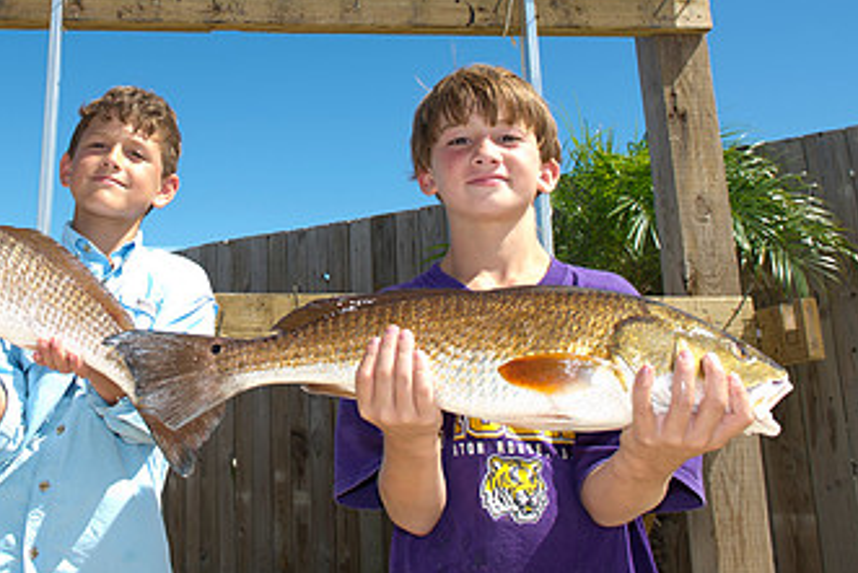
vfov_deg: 30.9
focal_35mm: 42
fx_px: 1001
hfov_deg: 45.0
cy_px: 88
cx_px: 231
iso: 100
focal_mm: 24
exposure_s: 1/250
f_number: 6.3
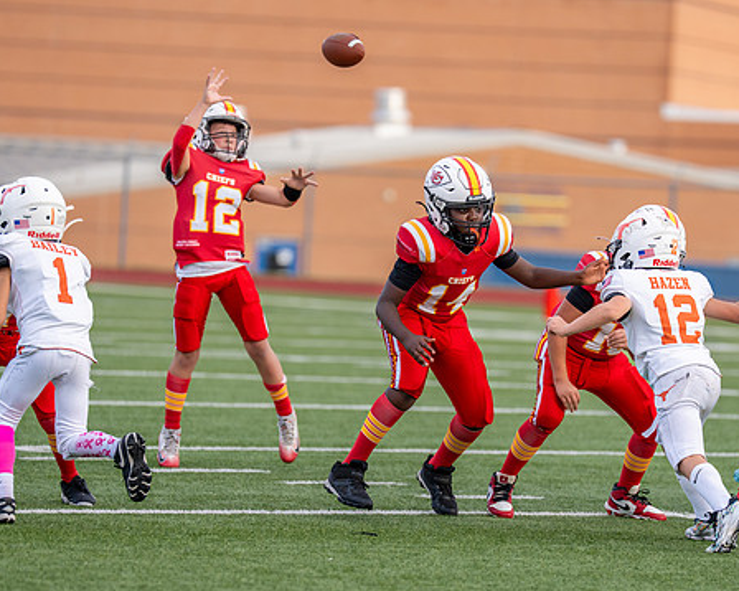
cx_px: 416
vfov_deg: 4.7
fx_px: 7258
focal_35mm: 332
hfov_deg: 5.8
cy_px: 360
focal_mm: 200
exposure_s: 1/2500
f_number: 2.8
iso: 400
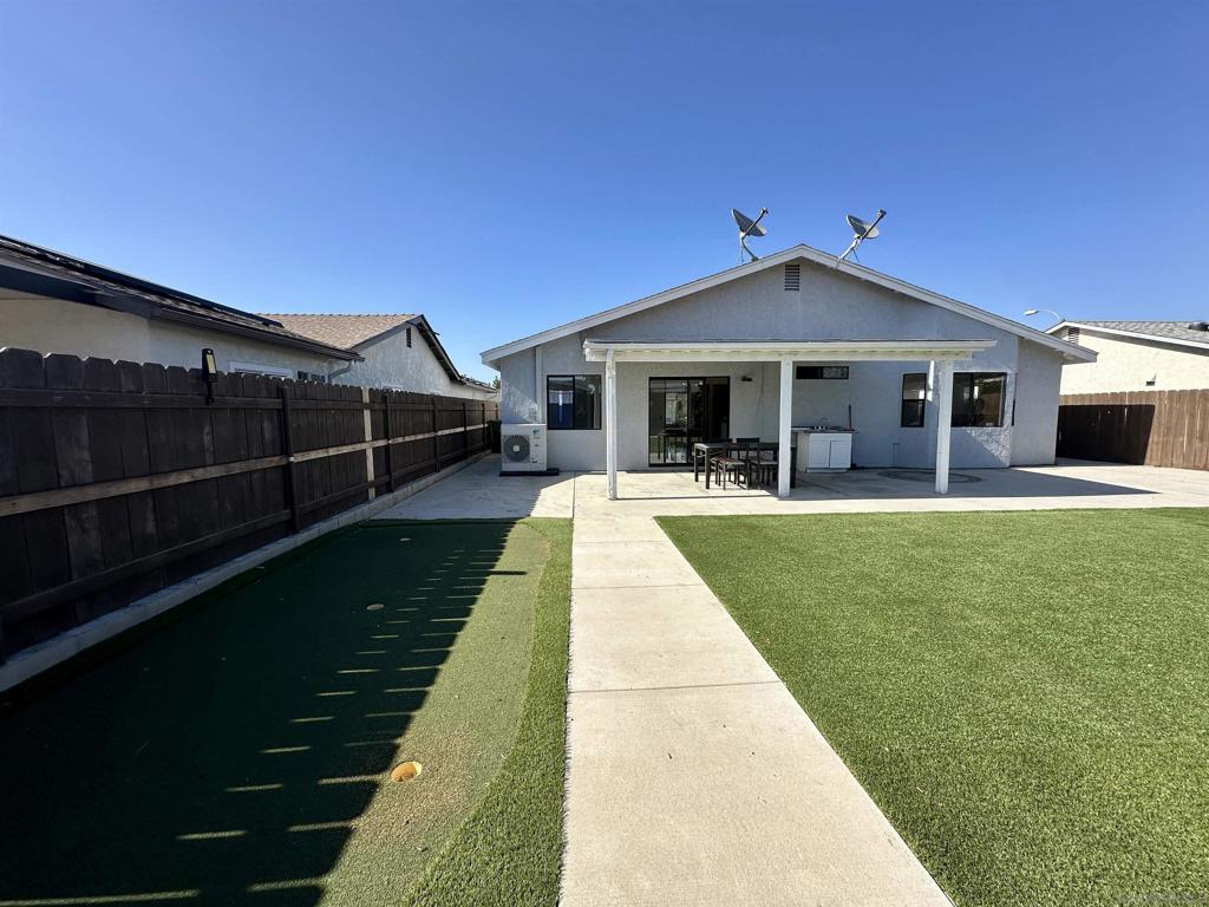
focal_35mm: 14
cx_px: 604
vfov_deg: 85.7
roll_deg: +0.0
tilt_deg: -3.6
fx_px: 489
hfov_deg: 102.1
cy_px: 454
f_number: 2.2
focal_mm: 2.22
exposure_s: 1/1553
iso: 40
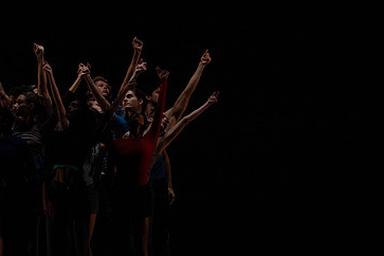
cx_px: 80
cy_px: 126
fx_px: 3413
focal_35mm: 320
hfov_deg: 6.4
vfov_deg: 4.3
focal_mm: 200
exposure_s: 1/500
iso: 8000
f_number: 8
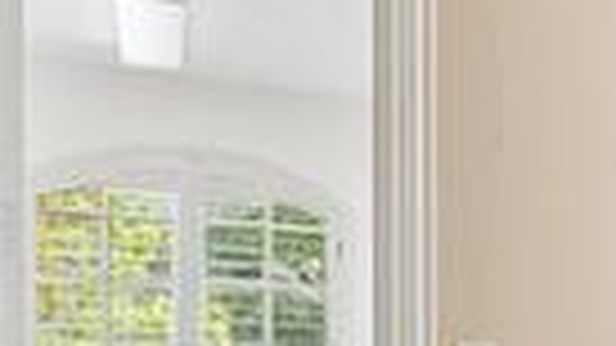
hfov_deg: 19.8
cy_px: 409
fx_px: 1274
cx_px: 1115
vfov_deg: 15.0
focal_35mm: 78
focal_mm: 16
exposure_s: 1/20
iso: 400
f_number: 8
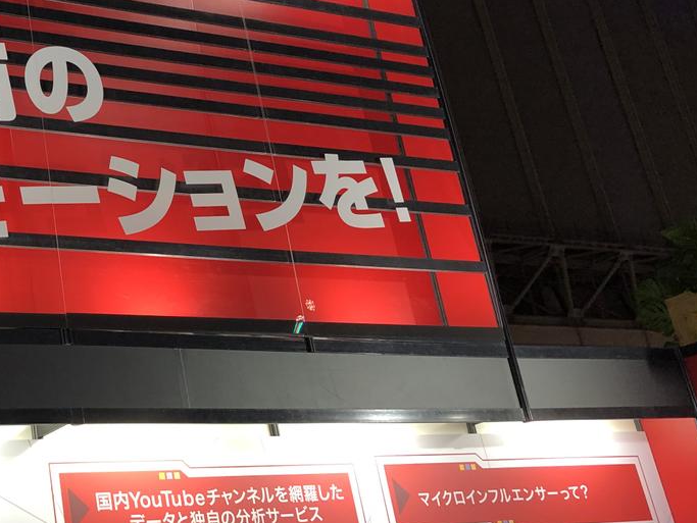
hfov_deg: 30.7
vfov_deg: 24.8
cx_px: 26
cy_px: 191
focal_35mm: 59
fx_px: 1189
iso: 32
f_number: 1.8
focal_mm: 3.99
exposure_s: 1/50
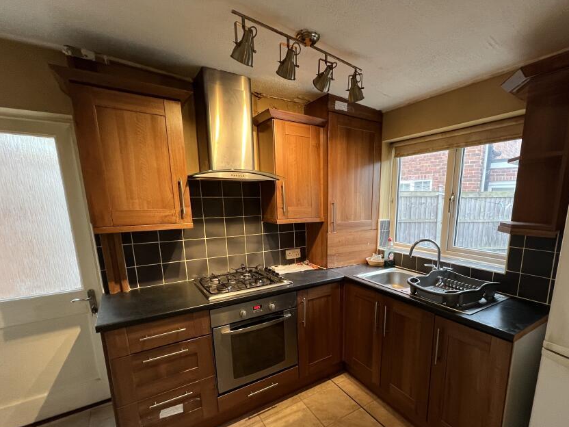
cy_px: 257
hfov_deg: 93.8
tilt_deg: -11.8
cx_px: 327
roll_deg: +0.1
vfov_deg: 77.2
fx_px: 263
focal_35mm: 16
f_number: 1.8
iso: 160
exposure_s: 1/50
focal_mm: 1.57
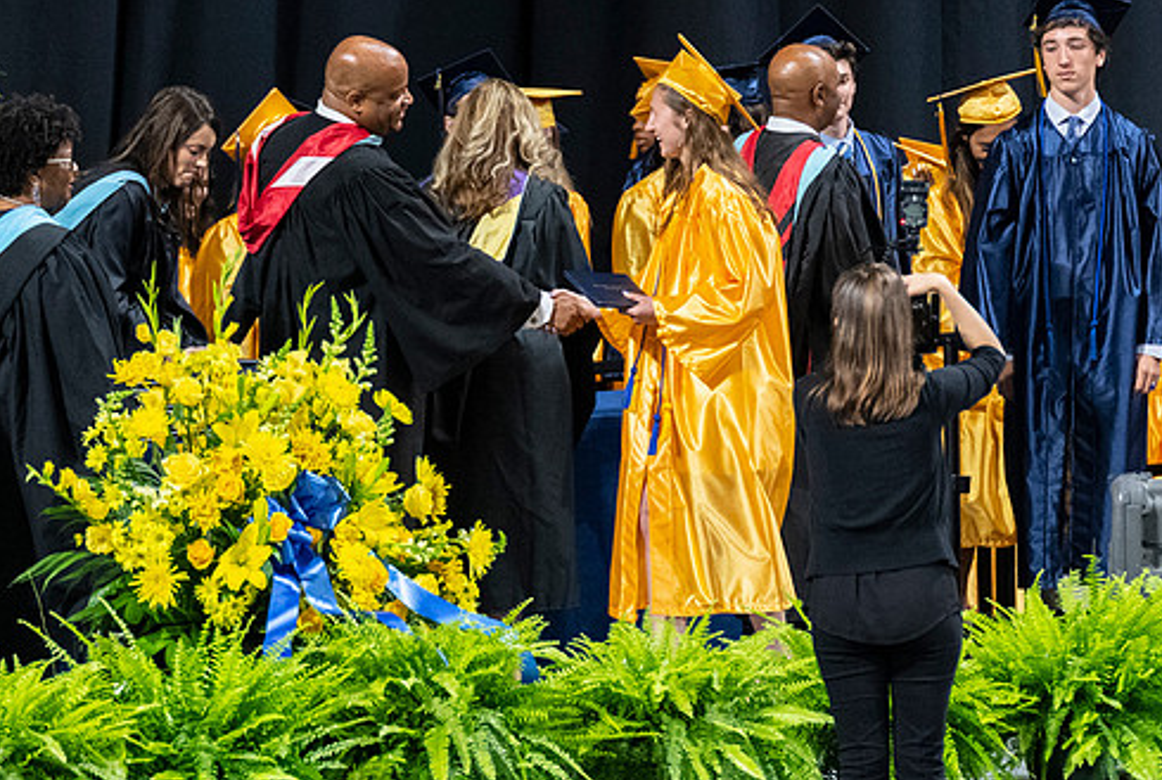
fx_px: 15462
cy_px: 379
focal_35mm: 478
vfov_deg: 2.9
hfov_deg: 4.3
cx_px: 647
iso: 2000
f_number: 4
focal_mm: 200
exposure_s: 1/200
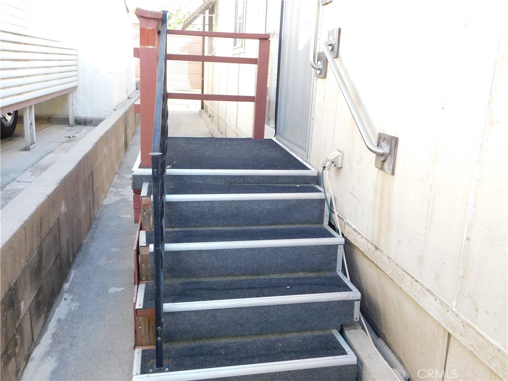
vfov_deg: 46.8
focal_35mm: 30
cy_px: 190
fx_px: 440
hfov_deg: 60.0
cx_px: 254
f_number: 3.2
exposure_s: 1/100
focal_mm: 5.3
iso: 125
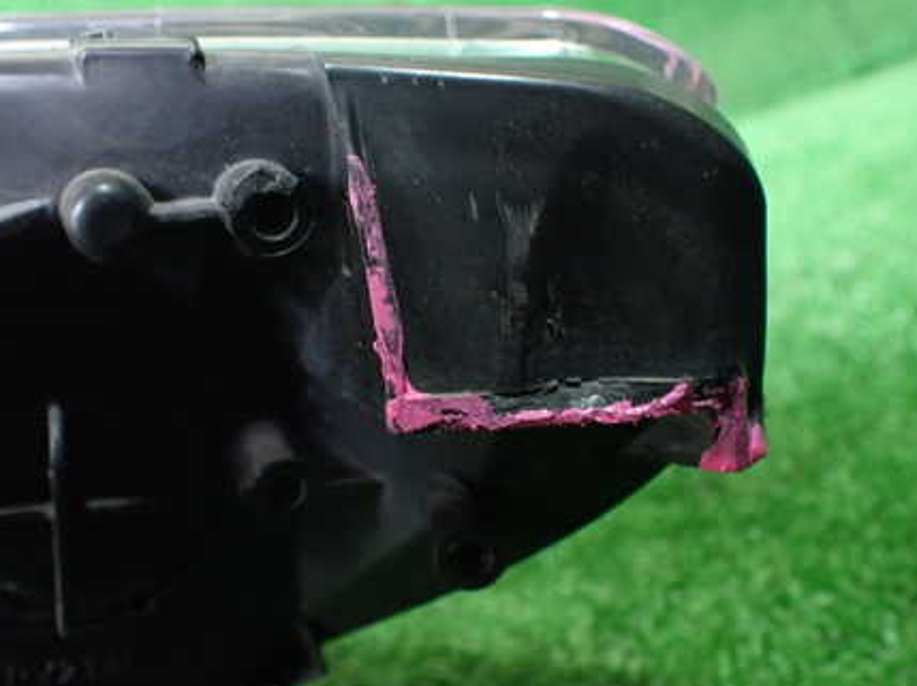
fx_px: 1112
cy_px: 378
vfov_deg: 34.3
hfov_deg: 44.8
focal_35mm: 42
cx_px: 419
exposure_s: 1/30
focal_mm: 5.4
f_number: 2.3
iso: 800
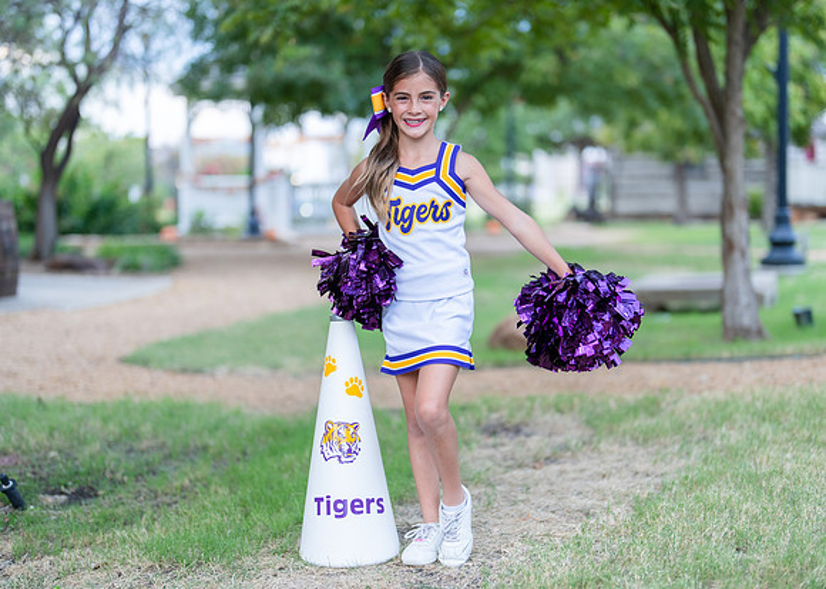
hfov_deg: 34.7
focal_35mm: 56
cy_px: 302
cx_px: 441
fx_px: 1323
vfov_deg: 25.1
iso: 200
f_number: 1.2
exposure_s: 1/400
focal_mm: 50
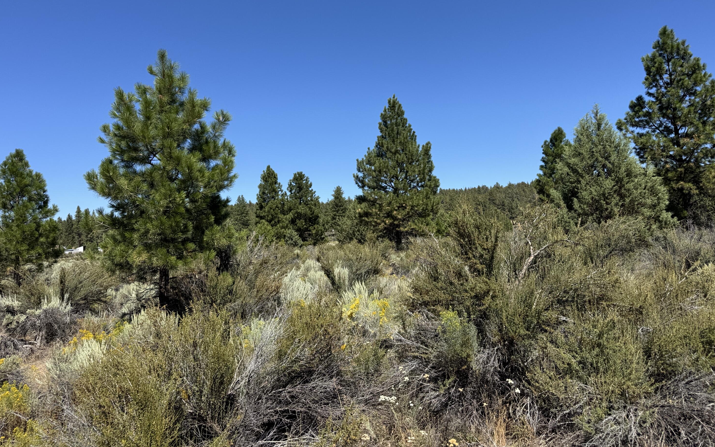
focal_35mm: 26
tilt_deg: +9.6
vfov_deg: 47.3
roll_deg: +3.6
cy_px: 179
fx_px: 507
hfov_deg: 70.4
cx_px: 360
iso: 80
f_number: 1.78
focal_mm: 6.76
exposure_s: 1/3802
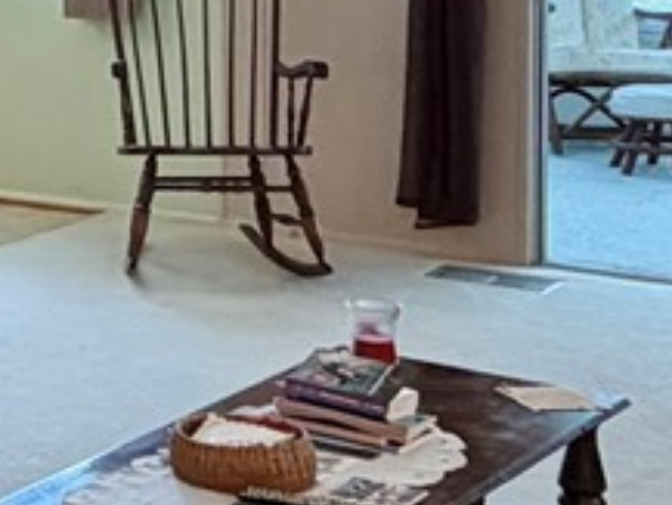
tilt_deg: -3.5
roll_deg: +1.4
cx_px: -418
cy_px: -68
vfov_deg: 14.0
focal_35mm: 103
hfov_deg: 16.8
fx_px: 2001
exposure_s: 1/120
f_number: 2.2
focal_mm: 2.22
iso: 200
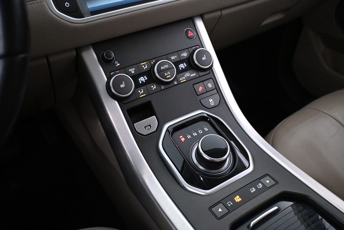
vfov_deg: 41.7
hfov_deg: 59.5
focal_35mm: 32
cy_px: 115
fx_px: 301
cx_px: 172
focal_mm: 21
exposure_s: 1/60
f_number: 4
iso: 5000
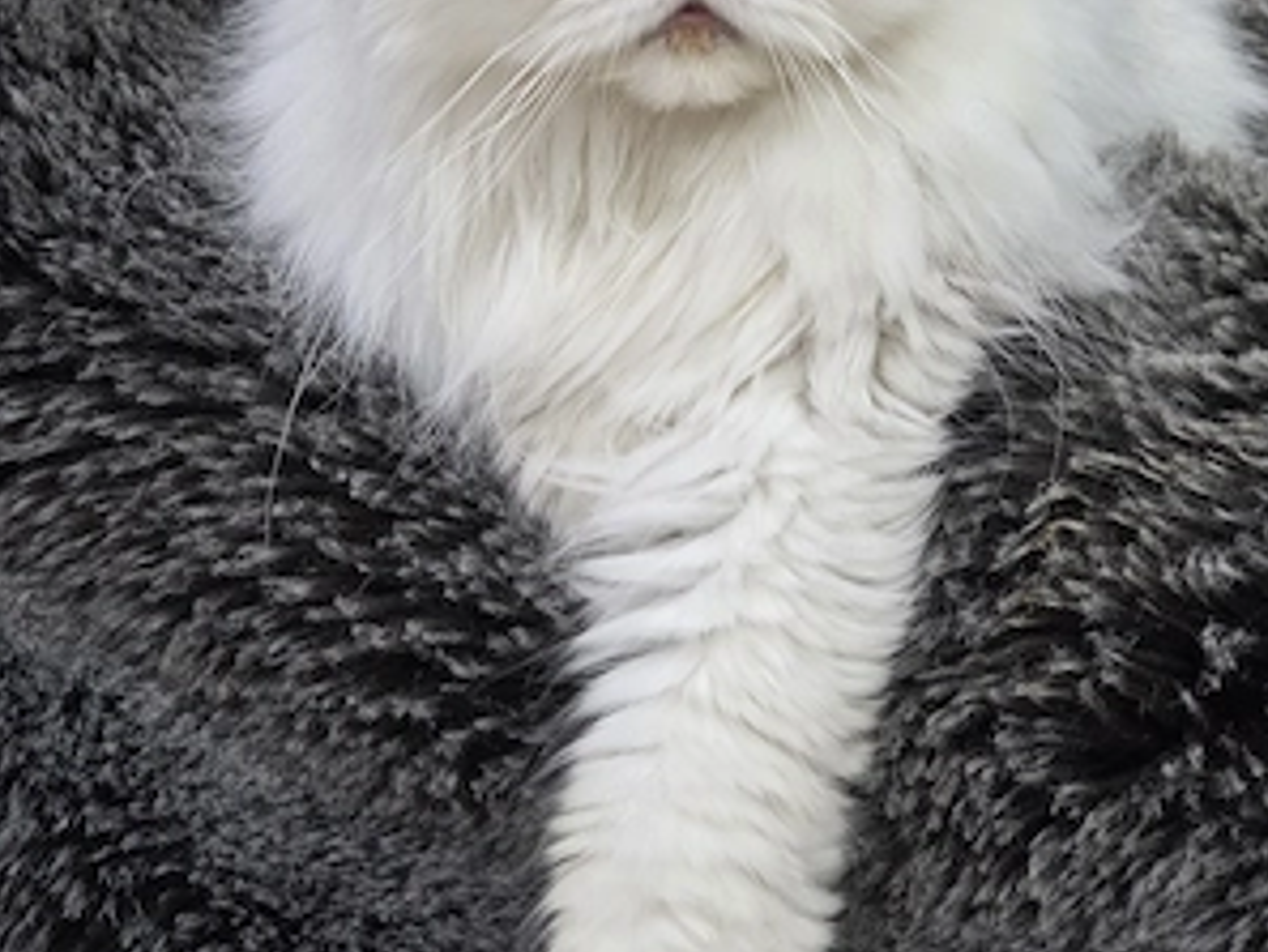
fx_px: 3408
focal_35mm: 93
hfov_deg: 21.1
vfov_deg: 15.8
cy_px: 235
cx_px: 636
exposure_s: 1/50.3
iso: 250
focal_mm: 7
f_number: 2.4
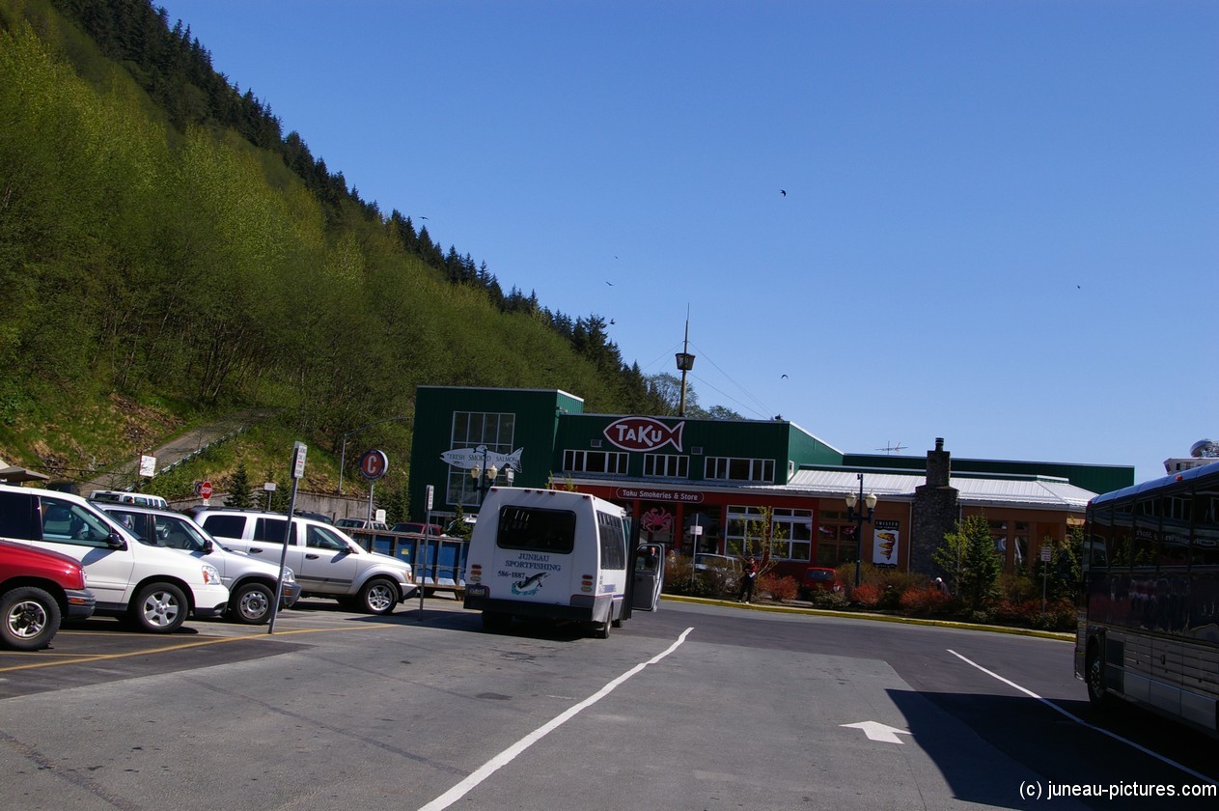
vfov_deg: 34.2
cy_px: 406
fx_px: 1320
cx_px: 610
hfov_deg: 49.6
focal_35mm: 39
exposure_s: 1/250
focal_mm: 26
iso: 200
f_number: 13
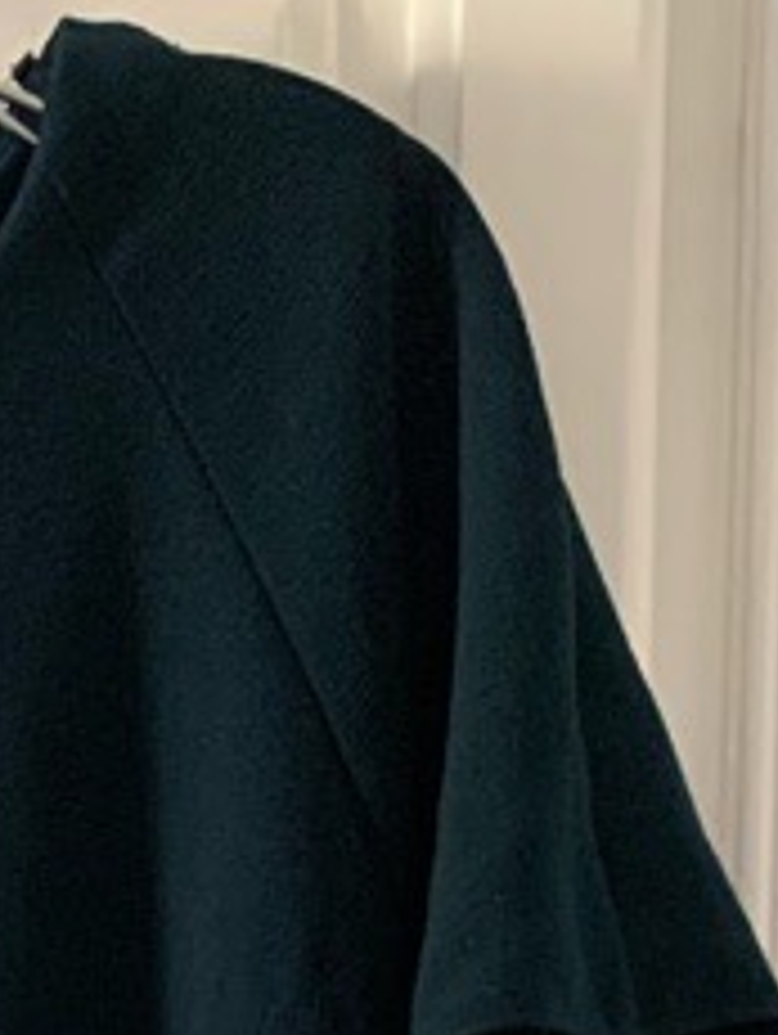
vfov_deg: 14.4
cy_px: 2097
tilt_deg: -8.9
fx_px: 3380
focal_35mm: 113
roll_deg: +0.8
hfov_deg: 12.4
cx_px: -423
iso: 400
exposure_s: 1/45
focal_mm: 4.25
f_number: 1.8
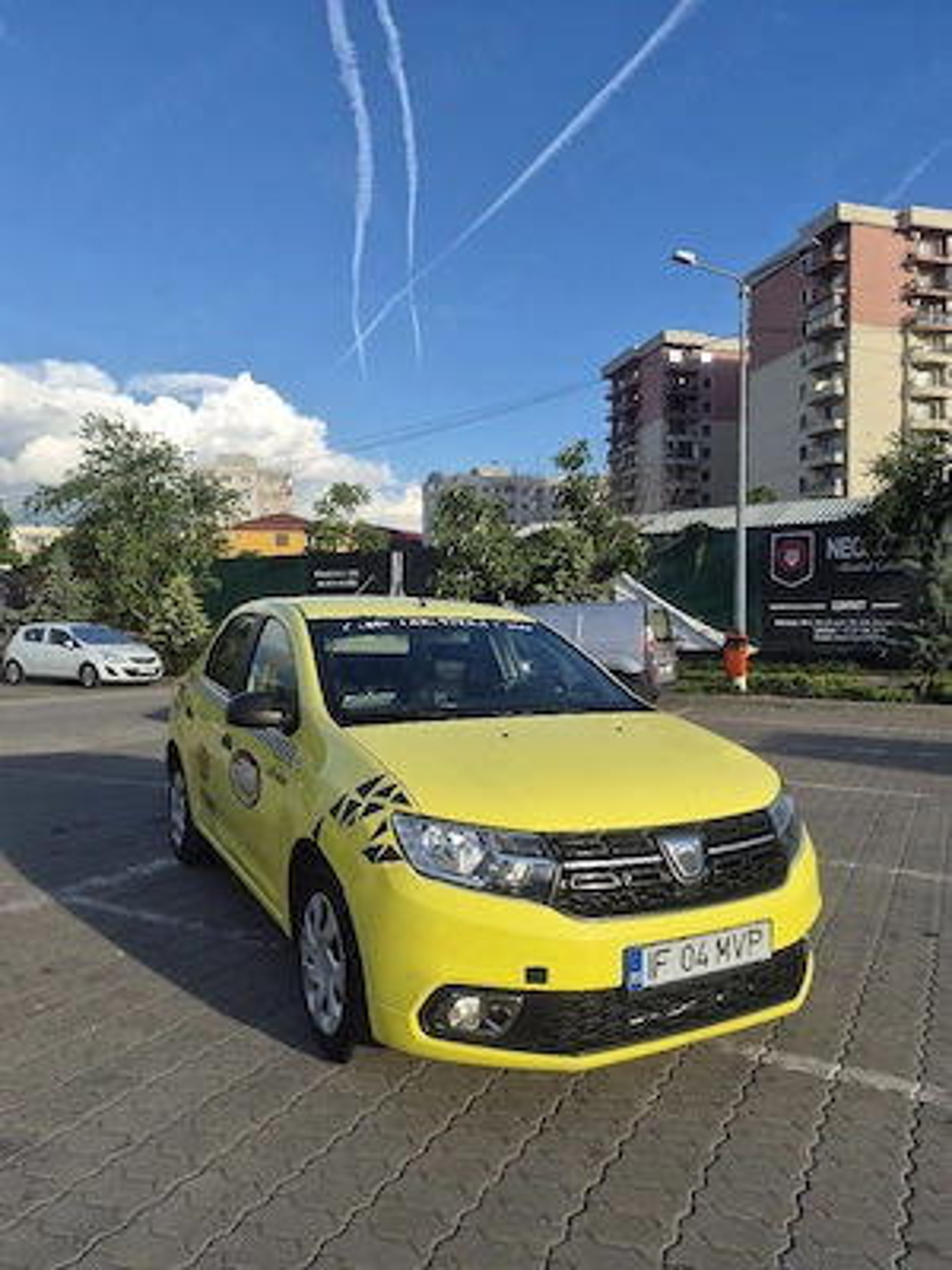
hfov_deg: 58.9
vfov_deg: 73.9
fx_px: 843
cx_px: 476
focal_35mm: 23
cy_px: 635
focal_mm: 5.4
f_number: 1.8
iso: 80
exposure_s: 1/3333
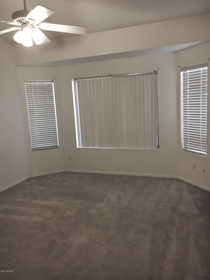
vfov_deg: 61.7
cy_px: 140
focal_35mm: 29
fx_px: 235
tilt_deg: -9.8
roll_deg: +3.0
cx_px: 105
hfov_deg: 48.2
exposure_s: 1/17
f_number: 2.2
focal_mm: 4.15
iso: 200
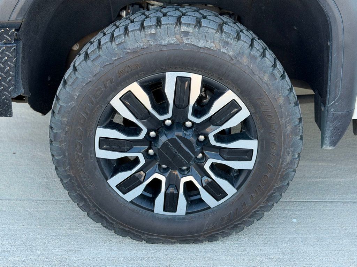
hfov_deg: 39.7
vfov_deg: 30.3
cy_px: 134
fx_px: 495
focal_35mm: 48
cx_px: 178
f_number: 1.78
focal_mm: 6.76
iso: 64
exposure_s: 1/316
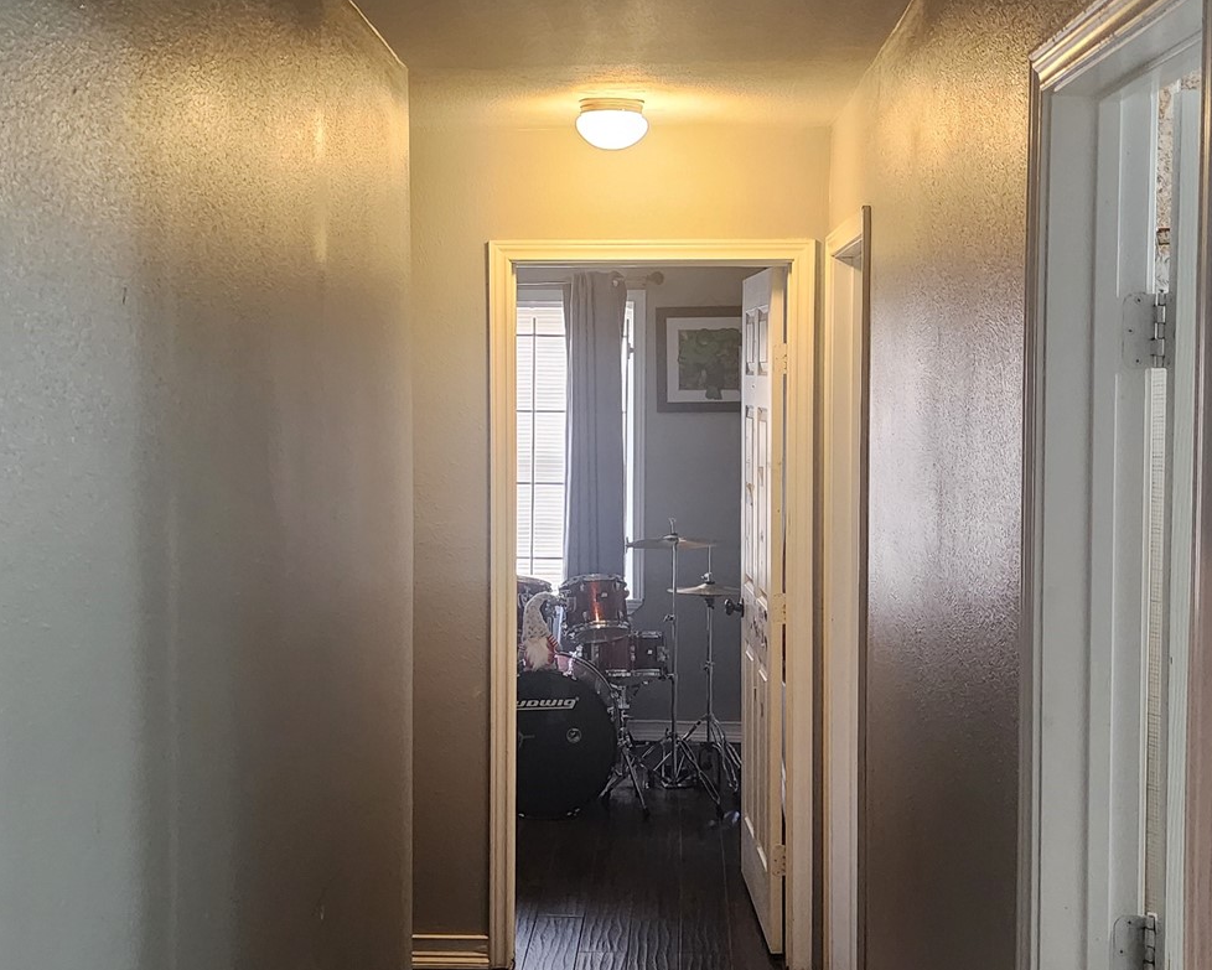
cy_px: 404
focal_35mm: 47
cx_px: 607
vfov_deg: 32.0
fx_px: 1686
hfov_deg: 39.5
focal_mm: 6.4
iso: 1000
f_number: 1.8
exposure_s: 1/120
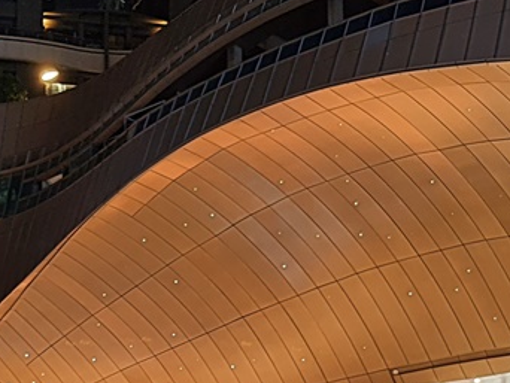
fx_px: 1120
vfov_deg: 18.8
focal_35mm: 76
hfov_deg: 25.6
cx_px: 224
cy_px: 392
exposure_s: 1/5
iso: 100
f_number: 1.7
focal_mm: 4.32
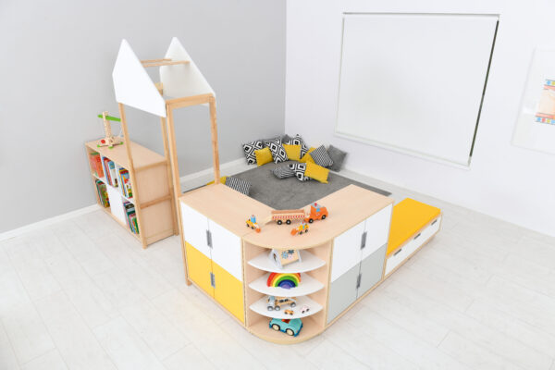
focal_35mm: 24
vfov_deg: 53.1
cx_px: 278
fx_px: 370
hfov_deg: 73.7
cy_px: 185
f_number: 8
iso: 64
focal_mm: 24
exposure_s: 1/80
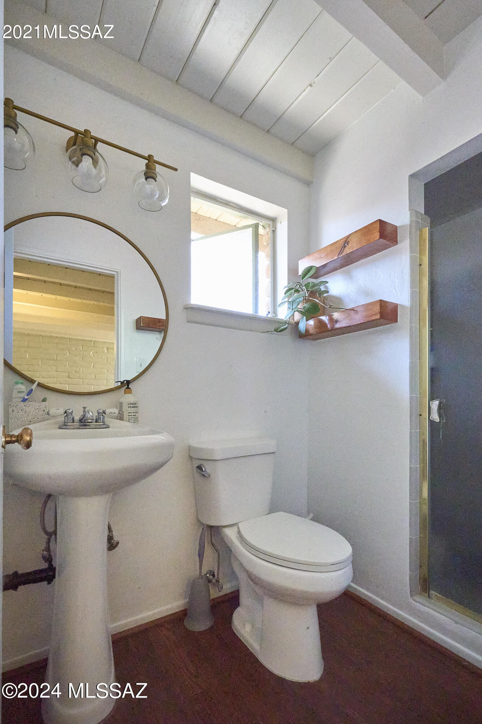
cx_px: 241
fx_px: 321
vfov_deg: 96.7
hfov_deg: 73.7
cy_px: 362
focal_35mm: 16
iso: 32000
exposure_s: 1/30
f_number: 22
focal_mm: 16
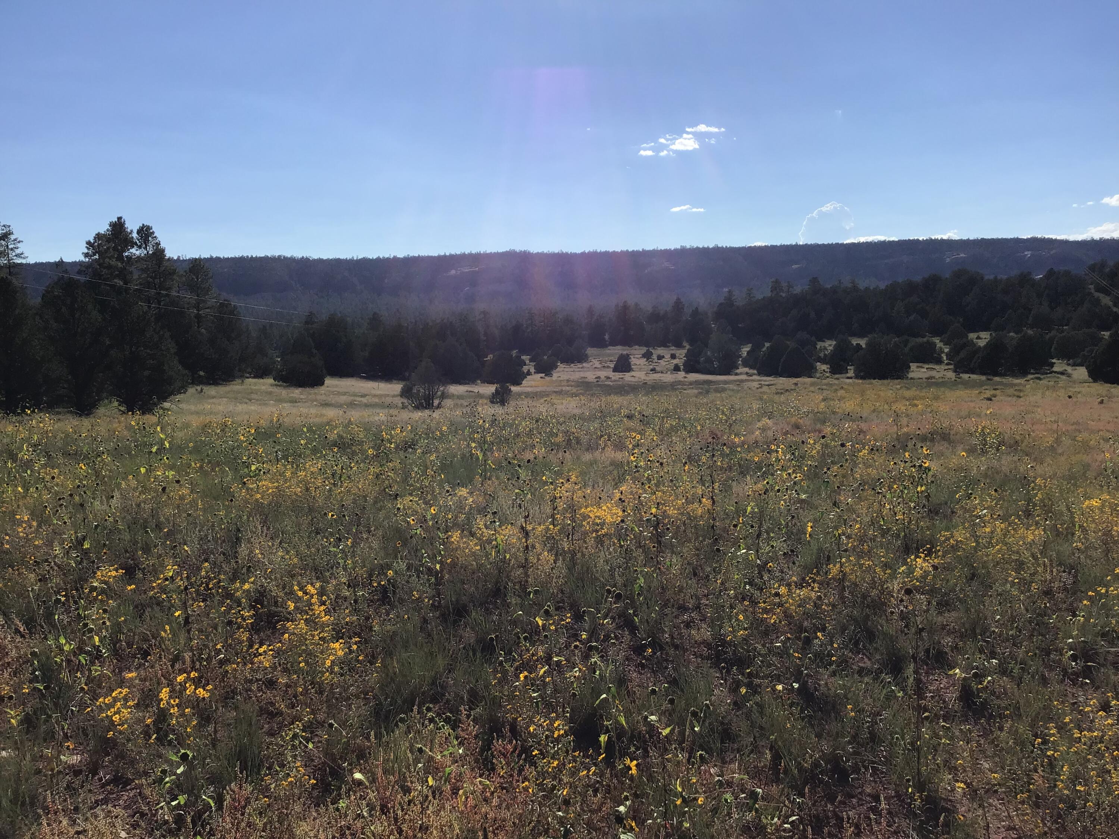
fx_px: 1002
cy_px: 420
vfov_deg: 45.4
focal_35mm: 31
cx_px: 560
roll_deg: +1.1
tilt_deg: -6.8
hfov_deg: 58.4
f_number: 2.4
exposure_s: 1/2632
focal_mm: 3.3
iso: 25
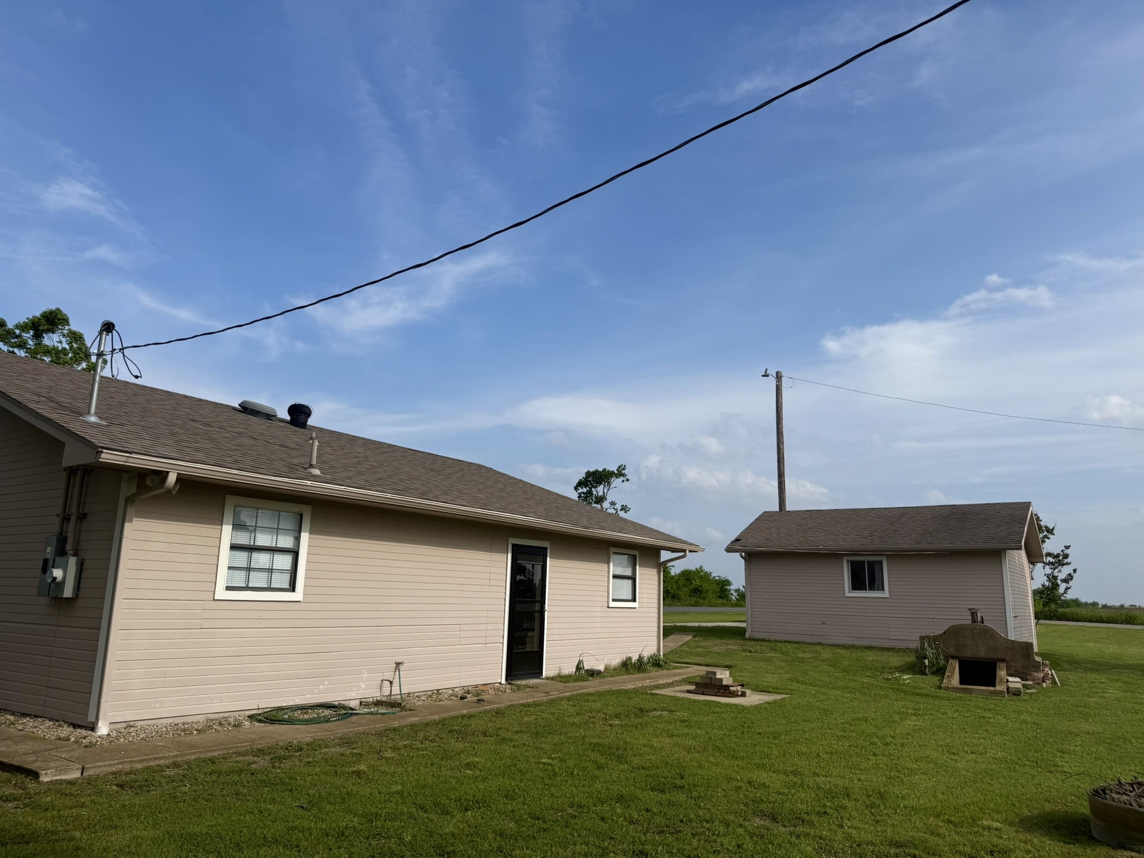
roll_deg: -1.1
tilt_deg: +11.4
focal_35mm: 24
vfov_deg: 56.8
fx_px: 793
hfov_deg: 71.6
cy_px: 429
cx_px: 572
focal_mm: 6.76
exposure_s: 1/6173
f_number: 1.78
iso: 80
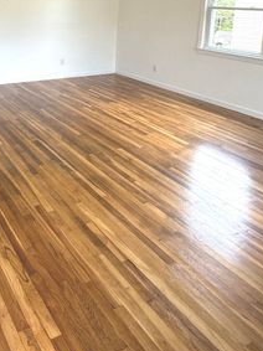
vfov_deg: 50.3
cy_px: 48
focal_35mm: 33
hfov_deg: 40.1
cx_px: 32
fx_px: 335
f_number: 2.2
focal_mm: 2.22
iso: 100
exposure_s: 1/99
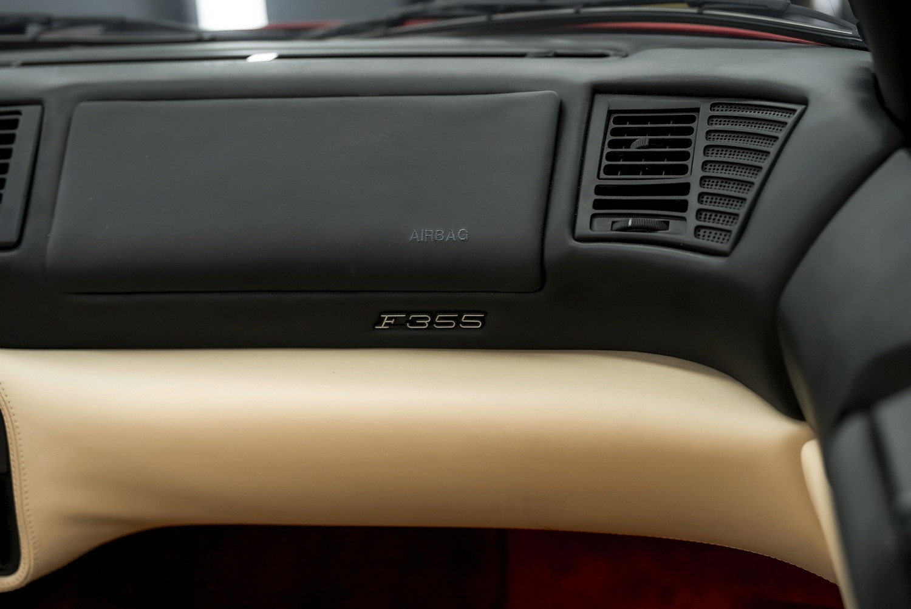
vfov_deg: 27.0
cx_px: 456
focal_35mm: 50
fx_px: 1266
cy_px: 304
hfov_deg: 39.6
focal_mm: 50
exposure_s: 1/640
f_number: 2.2
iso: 1250
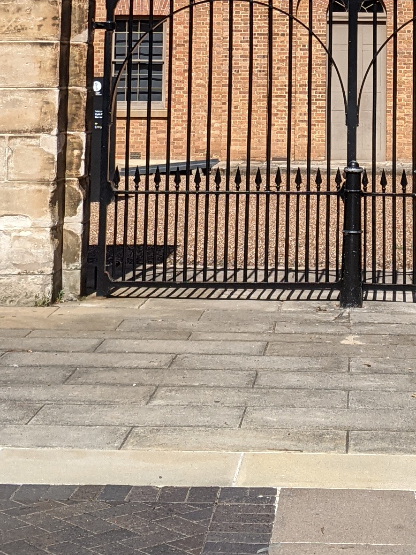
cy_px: -64
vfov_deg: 20.3
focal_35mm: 92
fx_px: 1474
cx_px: 325
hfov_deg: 16.0
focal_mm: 4.44
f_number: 1.8
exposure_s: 1/3906
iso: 60
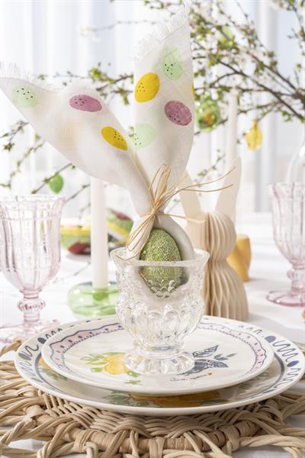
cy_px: 229
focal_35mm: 50
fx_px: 635
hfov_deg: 27.0
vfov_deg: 39.6
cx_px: 152
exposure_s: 1/160
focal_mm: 50
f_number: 9
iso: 100
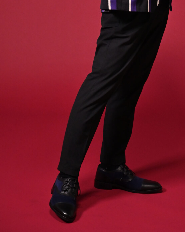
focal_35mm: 145
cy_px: -21
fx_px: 993
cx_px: 126
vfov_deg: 13.0
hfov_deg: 10.6
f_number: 4
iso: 1600
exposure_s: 1/400
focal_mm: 70
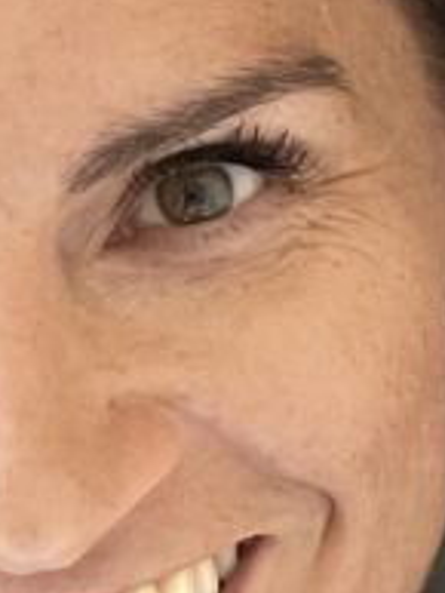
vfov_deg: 11.5
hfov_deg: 8.5
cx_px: -232
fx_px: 2911
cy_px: -18
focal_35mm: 170
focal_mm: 2.87
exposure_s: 1/60
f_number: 2.2
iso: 100
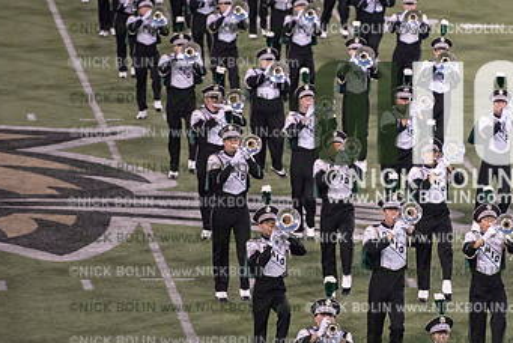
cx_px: 420
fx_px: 4849
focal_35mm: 340
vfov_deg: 4.1
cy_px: 133
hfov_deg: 6.0
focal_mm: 200
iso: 5000
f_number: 3.2
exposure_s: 1/1250
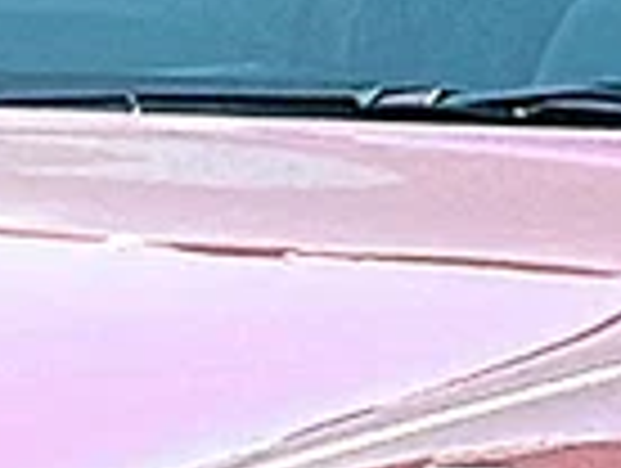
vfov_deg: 2.9
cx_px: 747
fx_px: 9111
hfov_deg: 3.9
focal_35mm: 507
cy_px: 1055
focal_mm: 6.86
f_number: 1.78
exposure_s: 1/3279
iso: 100
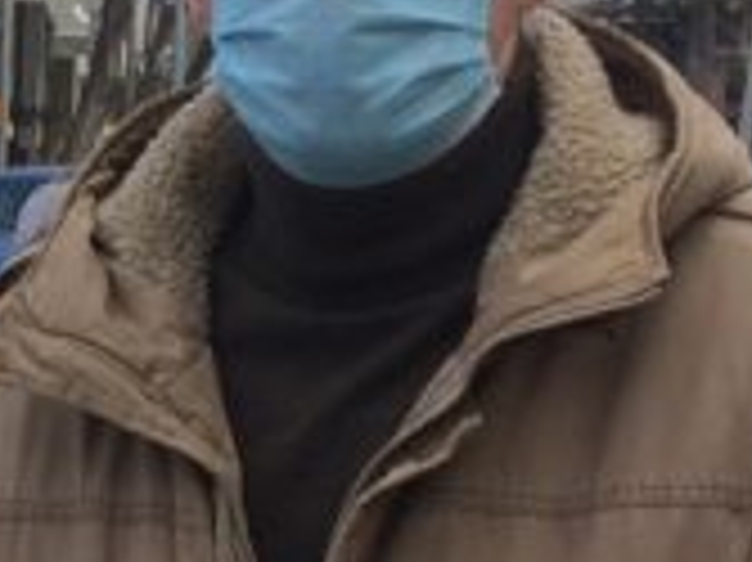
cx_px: -545
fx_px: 3864
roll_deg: -1.0
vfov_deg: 8.3
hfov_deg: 10.5
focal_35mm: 178
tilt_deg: -8.5
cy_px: 544
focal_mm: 4.15
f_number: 2.2
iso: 32
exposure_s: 1/547
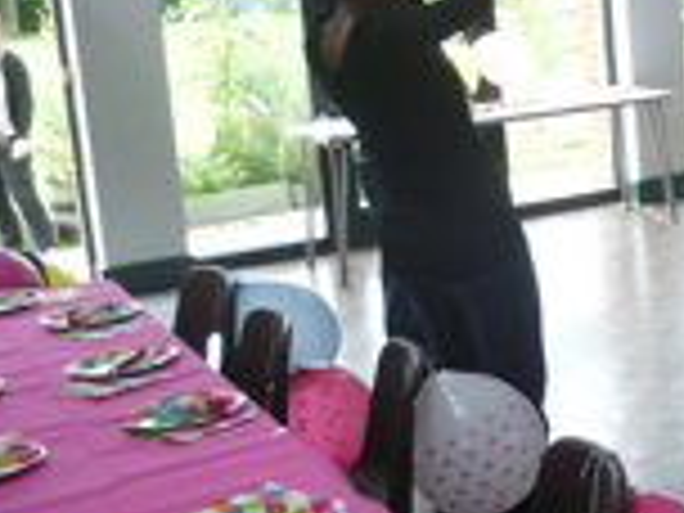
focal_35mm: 70
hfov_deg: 23.7
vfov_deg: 20.9
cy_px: 151
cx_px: 943
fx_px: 1383
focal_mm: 4.4
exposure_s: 1/40
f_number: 2.8
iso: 100
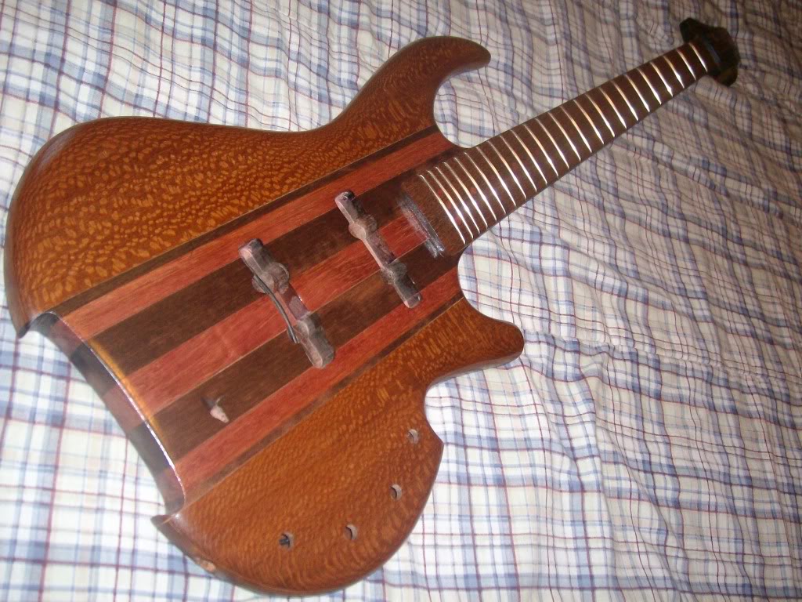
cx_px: 401
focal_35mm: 35
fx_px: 811
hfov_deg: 52.6
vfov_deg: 40.7
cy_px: 301
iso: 200
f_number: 2.8
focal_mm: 5.8
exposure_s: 1/40
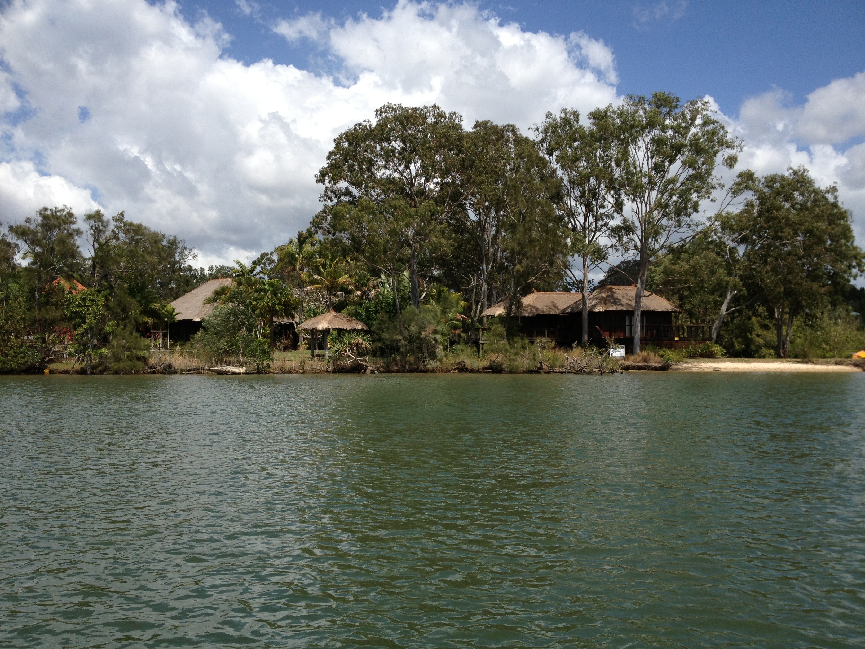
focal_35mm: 35
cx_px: 432
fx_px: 875
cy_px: 324
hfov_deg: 52.6
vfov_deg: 40.7
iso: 50
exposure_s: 1/2304
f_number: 2.4
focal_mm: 4.28
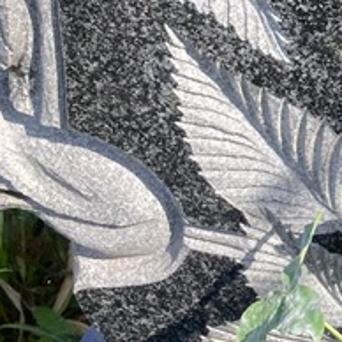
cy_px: -100
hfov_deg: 14.8
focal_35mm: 95
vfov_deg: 17.2
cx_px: 693
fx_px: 1062
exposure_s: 1/412
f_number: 1.8
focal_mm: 4.25
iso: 32
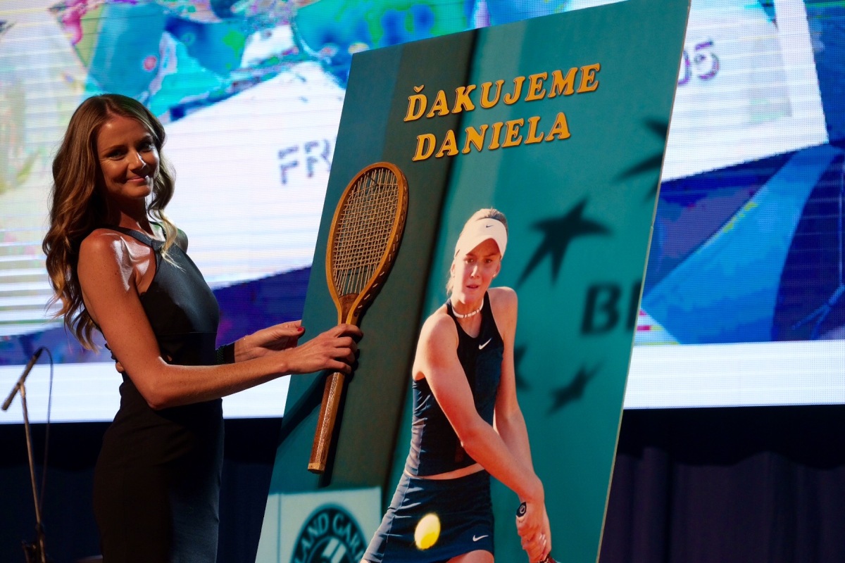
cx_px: 422
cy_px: 282
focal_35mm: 126
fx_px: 2957
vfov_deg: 10.9
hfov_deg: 16.3
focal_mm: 83.8
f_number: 2.8
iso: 1250
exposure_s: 1/200
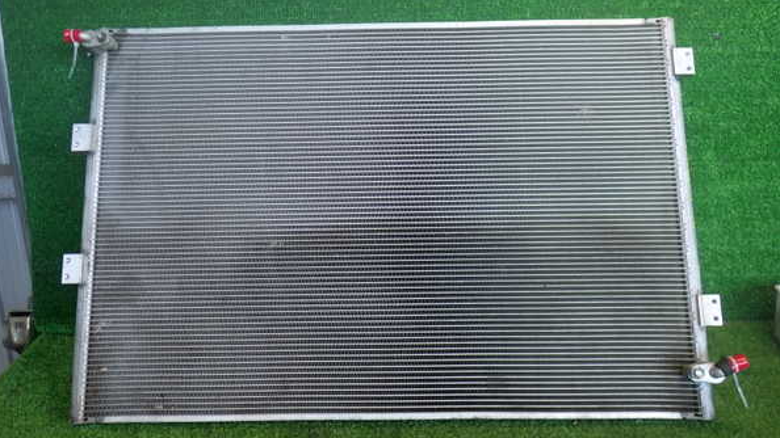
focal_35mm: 33
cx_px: 387
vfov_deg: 35.5
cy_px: 177
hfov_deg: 59.5
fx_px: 682
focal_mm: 5.4
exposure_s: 1/80
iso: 200
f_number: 2.3
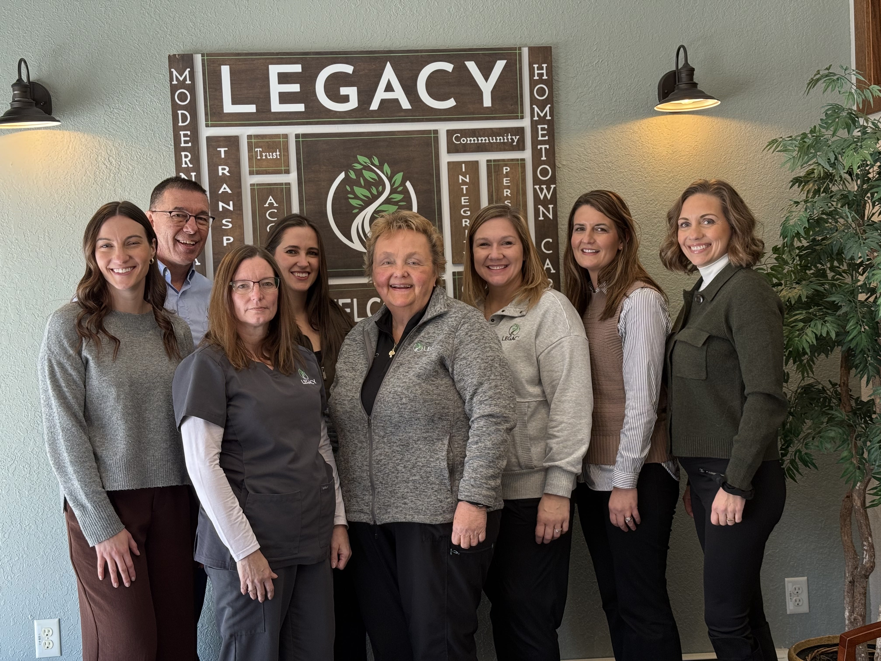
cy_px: 330
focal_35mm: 48
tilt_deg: -1.2
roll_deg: +2.5
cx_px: 440
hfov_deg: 39.7
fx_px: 1222
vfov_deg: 30.3
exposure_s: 1/60
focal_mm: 6.76
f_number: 1.78
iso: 50
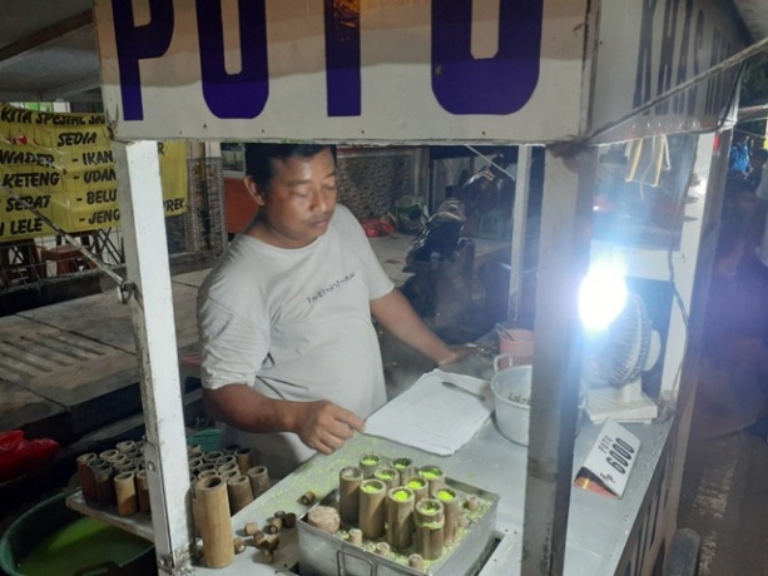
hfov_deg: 65.3
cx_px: 384
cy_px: 288
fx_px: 599
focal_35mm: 27
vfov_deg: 51.4
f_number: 1.9
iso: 400
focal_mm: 3.6
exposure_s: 1/25
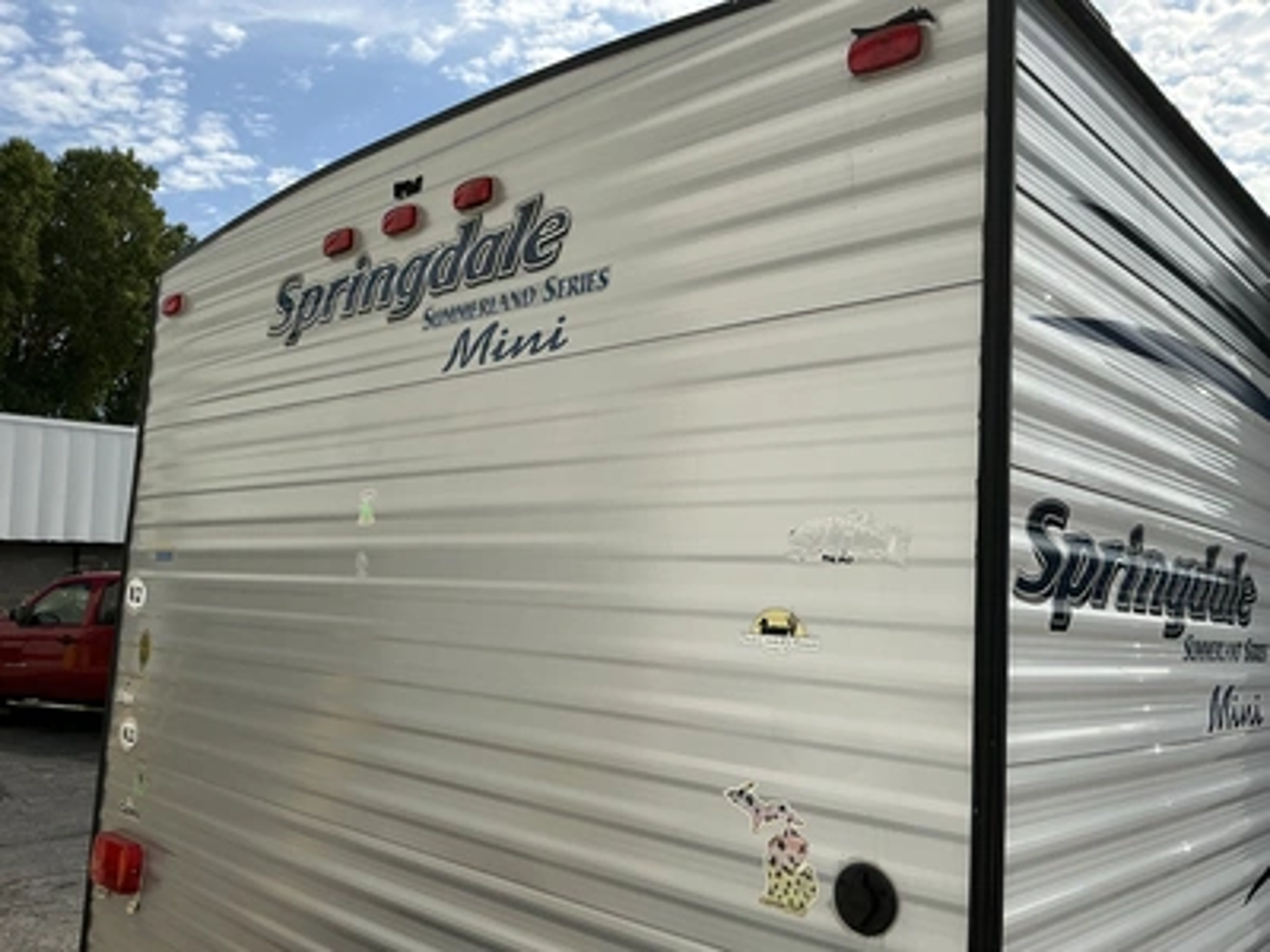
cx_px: 635
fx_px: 1027
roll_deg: -1.5
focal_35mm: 28
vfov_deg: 49.7
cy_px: 476
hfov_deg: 63.4
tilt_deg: +6.6
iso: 25
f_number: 1.8
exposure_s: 1/2801
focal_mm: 3
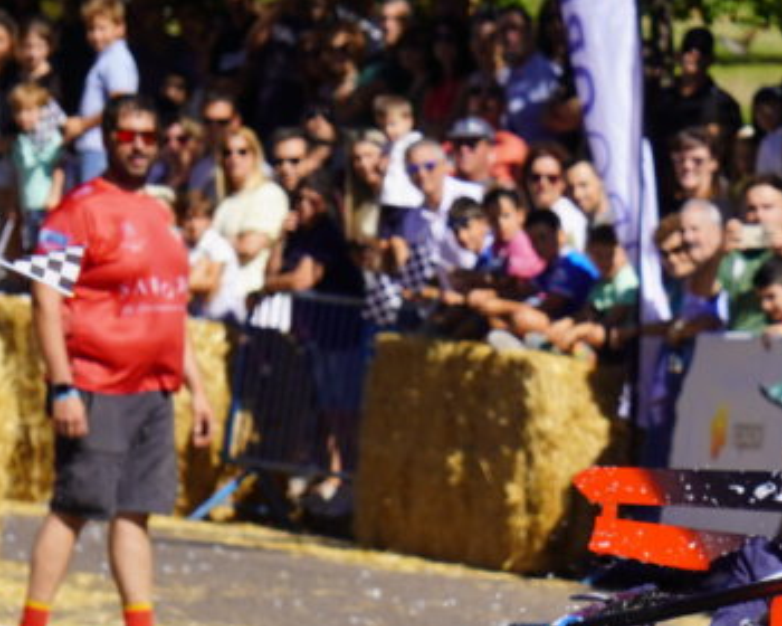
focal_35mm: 597
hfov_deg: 3.2
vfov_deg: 2.6
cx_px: 853
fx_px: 13817
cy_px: 719
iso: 100
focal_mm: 116
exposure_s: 1/640
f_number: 5.6
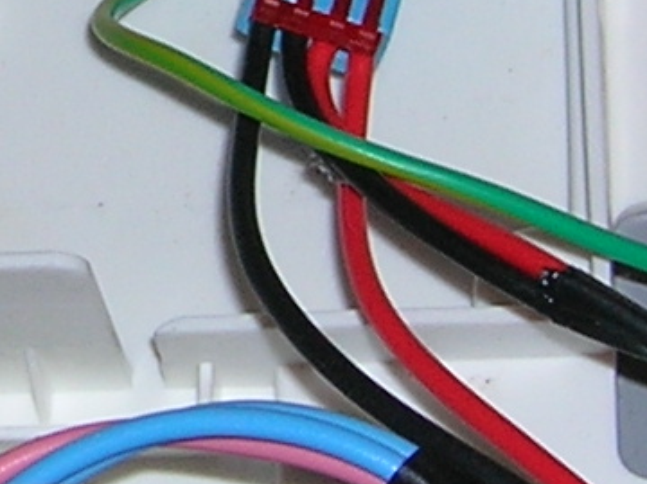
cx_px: -144
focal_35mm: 216
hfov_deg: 9.1
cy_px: -11
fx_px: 4032
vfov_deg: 6.8
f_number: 2.9
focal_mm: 5.7
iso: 50
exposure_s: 1/60.1
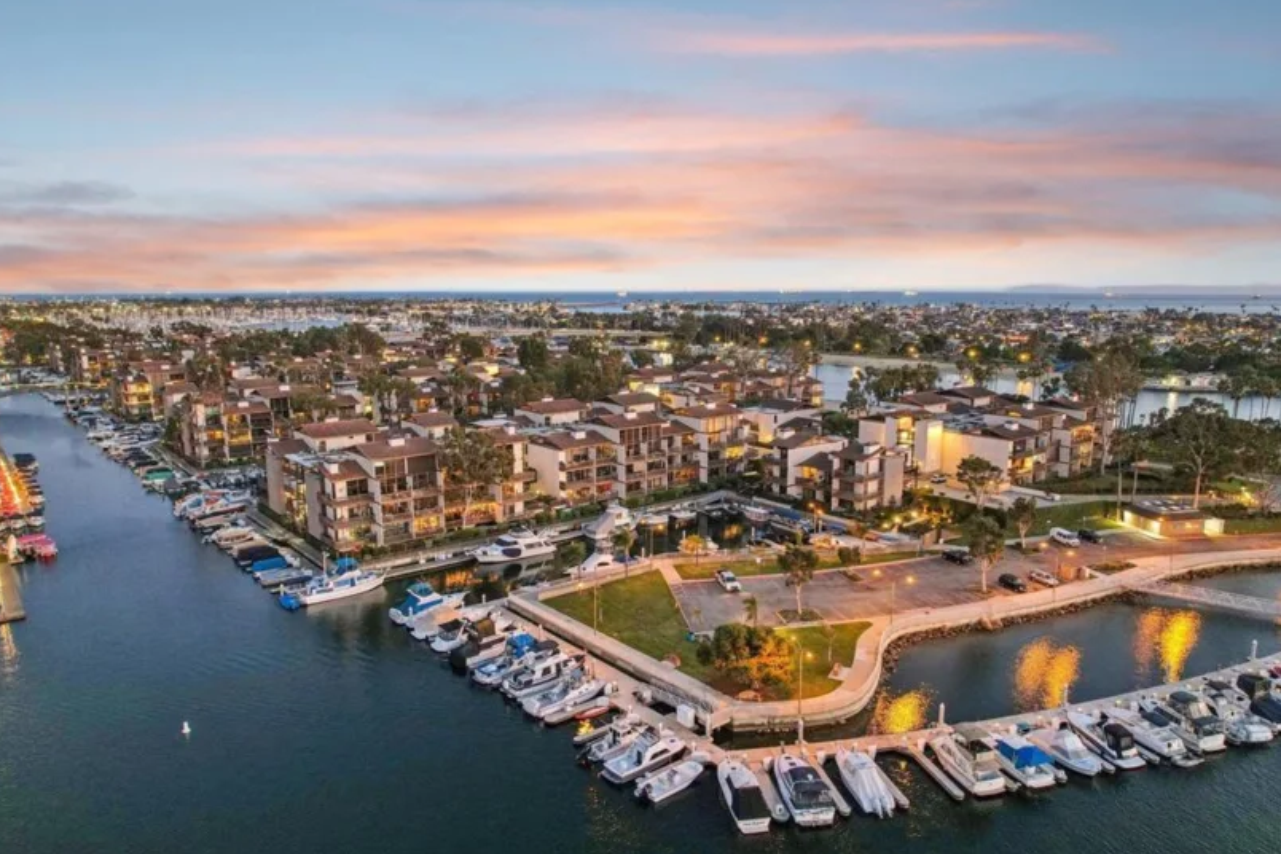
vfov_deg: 55.1
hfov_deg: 76.1
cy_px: 427
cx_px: 651
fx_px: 818
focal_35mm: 23
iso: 420
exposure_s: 1/13
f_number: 2.8
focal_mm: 8.4
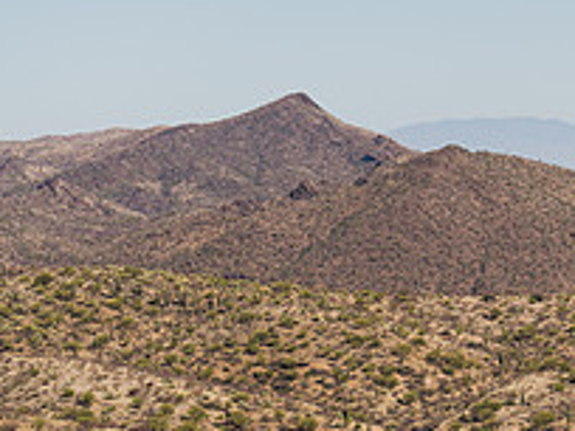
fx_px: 3638
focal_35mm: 219
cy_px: 494
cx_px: 710
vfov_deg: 6.7
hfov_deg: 8.9
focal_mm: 80
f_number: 4
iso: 100
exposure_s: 1/1250
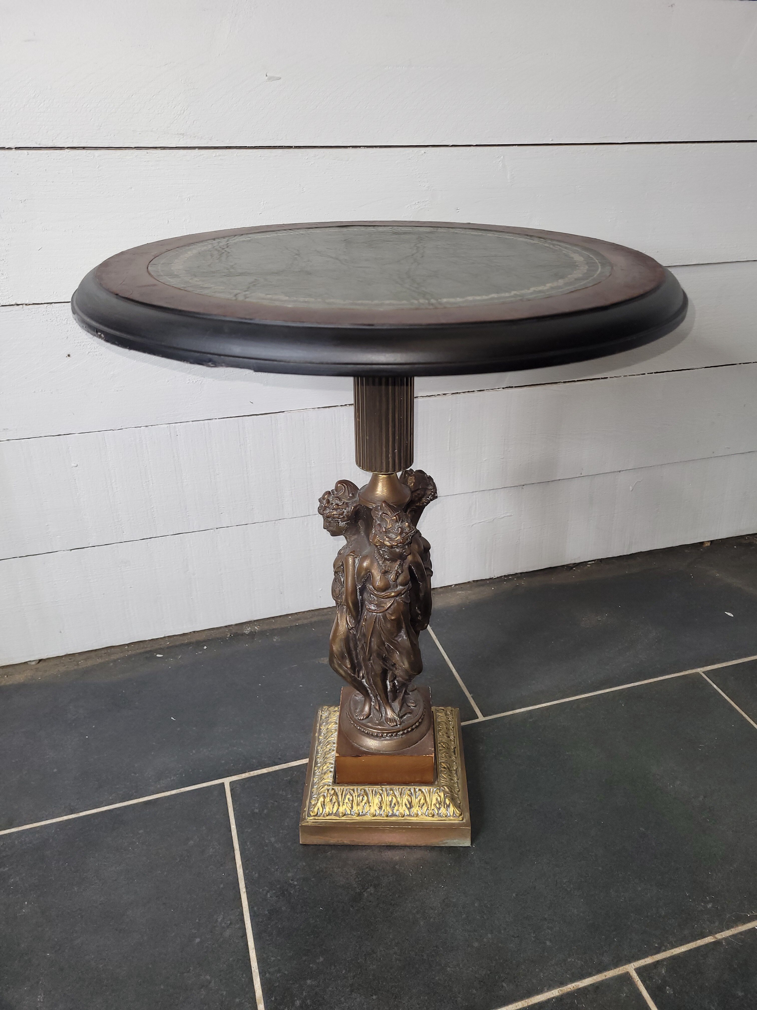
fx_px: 758
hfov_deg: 53.1
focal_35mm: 26
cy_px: 505
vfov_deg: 67.3
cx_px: 378
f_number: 1.8
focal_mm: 5.4
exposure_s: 1/50
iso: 64
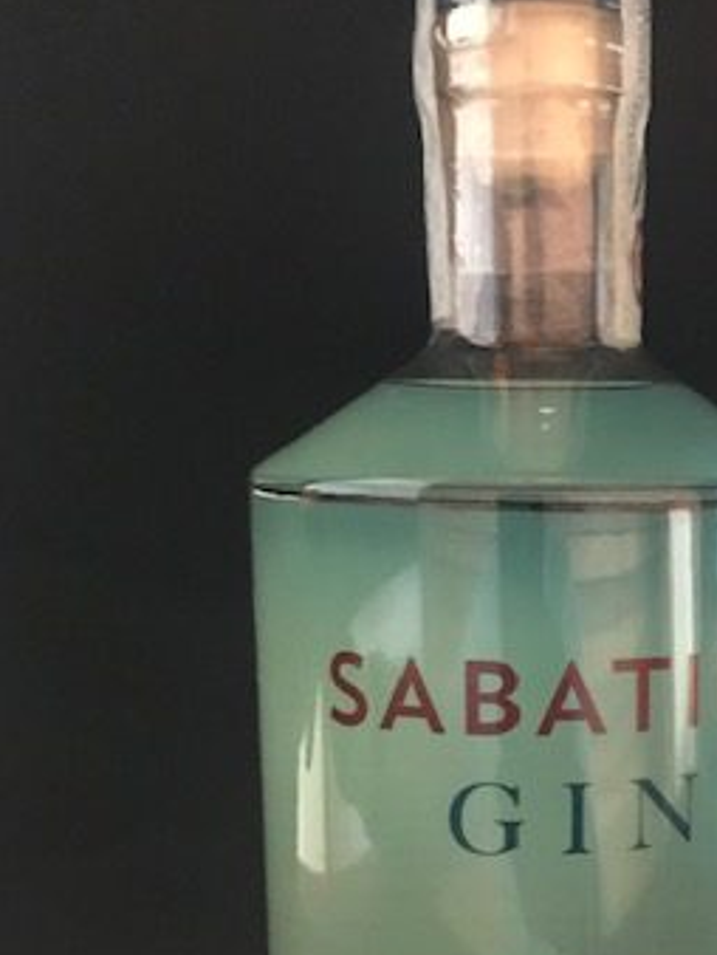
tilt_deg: -7.3
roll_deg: +0.0
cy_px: 709
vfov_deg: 35.4
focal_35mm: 53
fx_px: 1462
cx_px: 629
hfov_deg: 26.7
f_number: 1.8
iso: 100
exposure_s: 1/5
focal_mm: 3.99
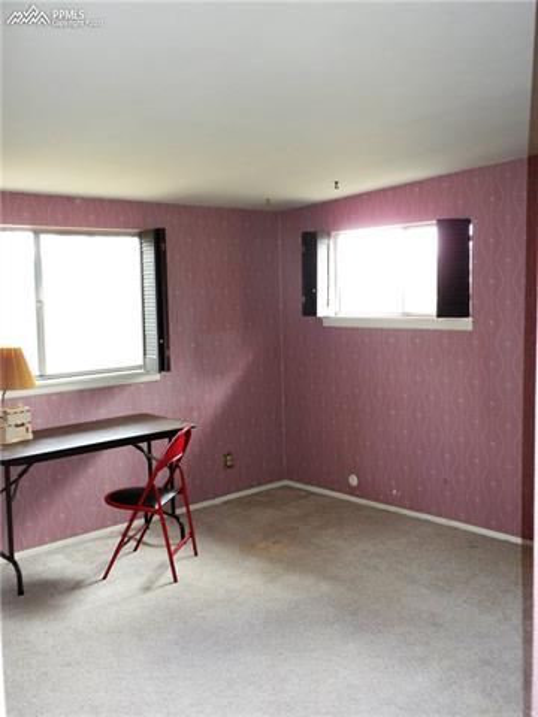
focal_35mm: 37
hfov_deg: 38.7
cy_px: 358
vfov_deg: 50.1
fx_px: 767
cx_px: 269
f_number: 3.5
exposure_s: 1/50.3
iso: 320
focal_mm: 6.6
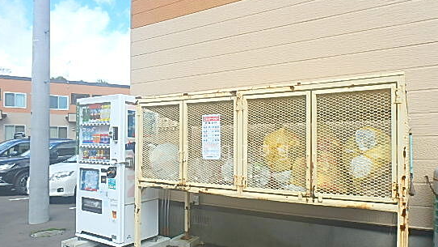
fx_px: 314
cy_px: 151
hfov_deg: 69.7
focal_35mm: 27
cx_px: 238
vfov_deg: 42.7
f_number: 3.5
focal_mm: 3.7
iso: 125
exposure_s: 1/640
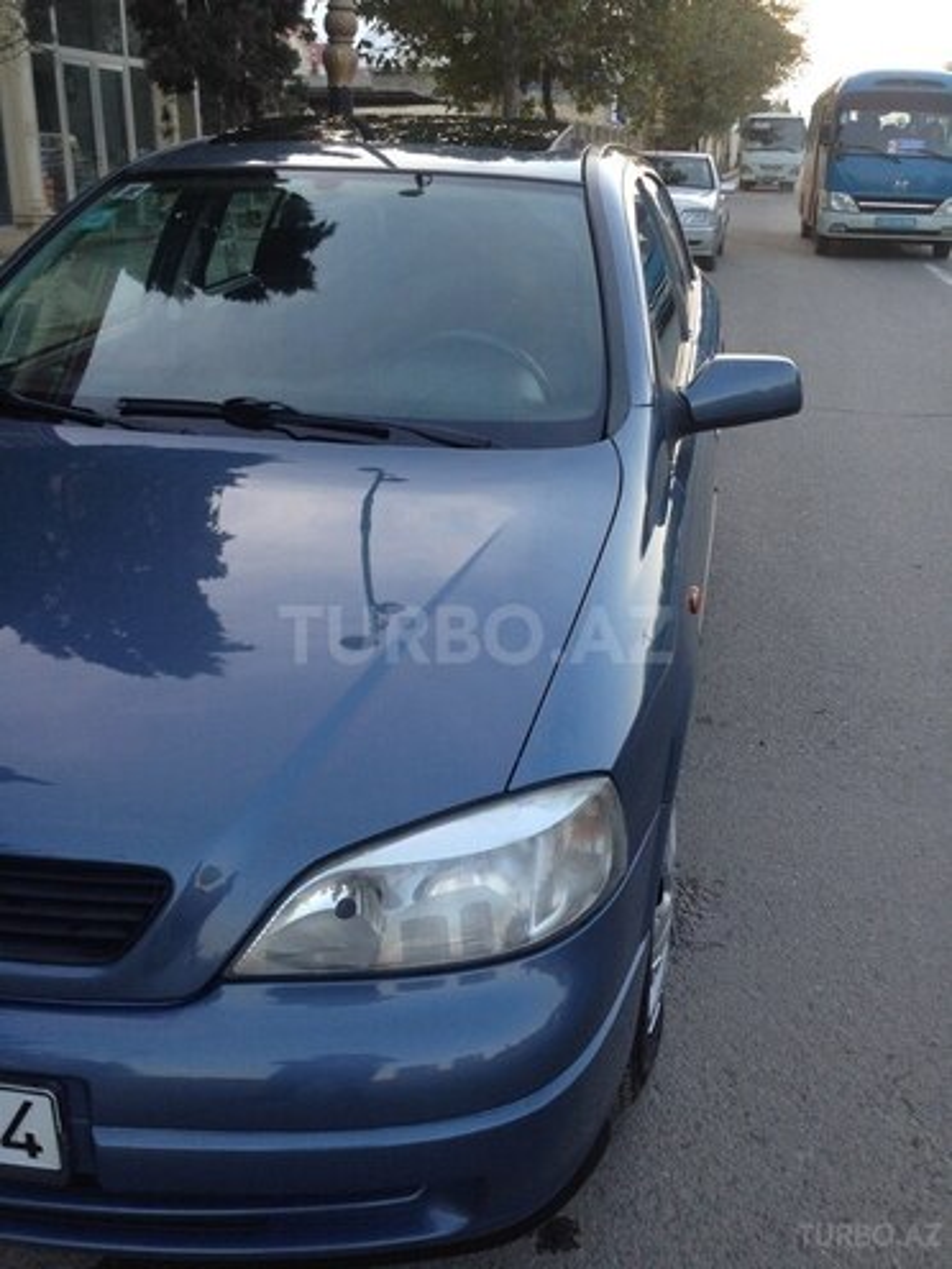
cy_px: 634
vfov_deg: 55.4
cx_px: 476
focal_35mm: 33
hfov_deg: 42.9
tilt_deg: -15.5
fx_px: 1210
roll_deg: +1.1
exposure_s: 1/120
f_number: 2.4
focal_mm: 4.12
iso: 80
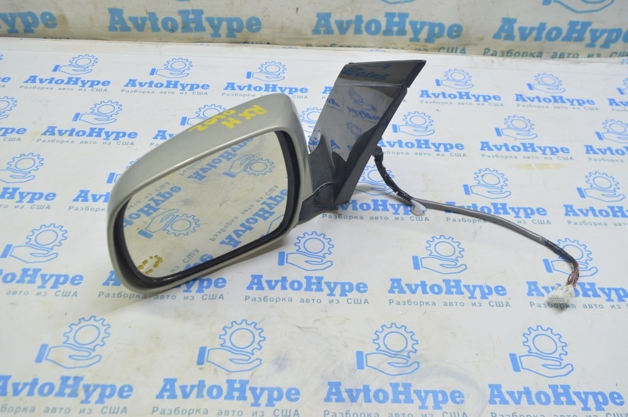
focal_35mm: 33
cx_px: 314
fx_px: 575
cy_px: 208
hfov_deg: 57.3
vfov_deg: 39.9
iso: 400
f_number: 5.6
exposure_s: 1/20
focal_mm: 22
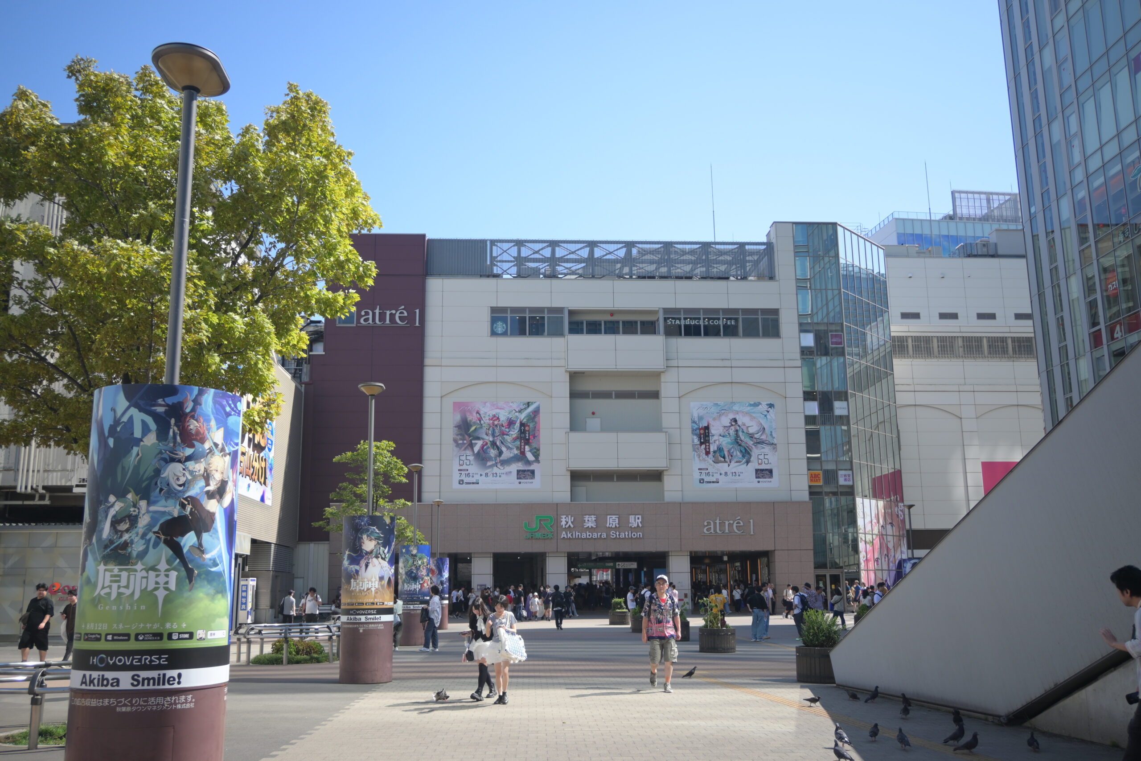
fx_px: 1022
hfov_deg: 58.3
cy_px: 380
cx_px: 570
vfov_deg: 40.8
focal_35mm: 32
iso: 100
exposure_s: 1/640
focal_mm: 21.5
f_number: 4
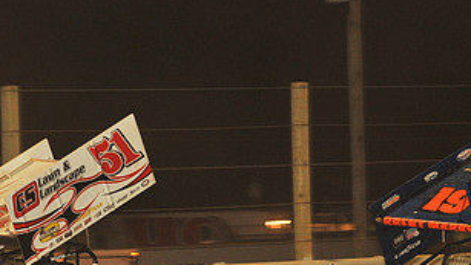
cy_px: 215
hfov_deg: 8.1
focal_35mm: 267
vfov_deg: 4.6
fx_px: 3336
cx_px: 207
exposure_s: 1/320
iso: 1250
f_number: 6.3
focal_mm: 135
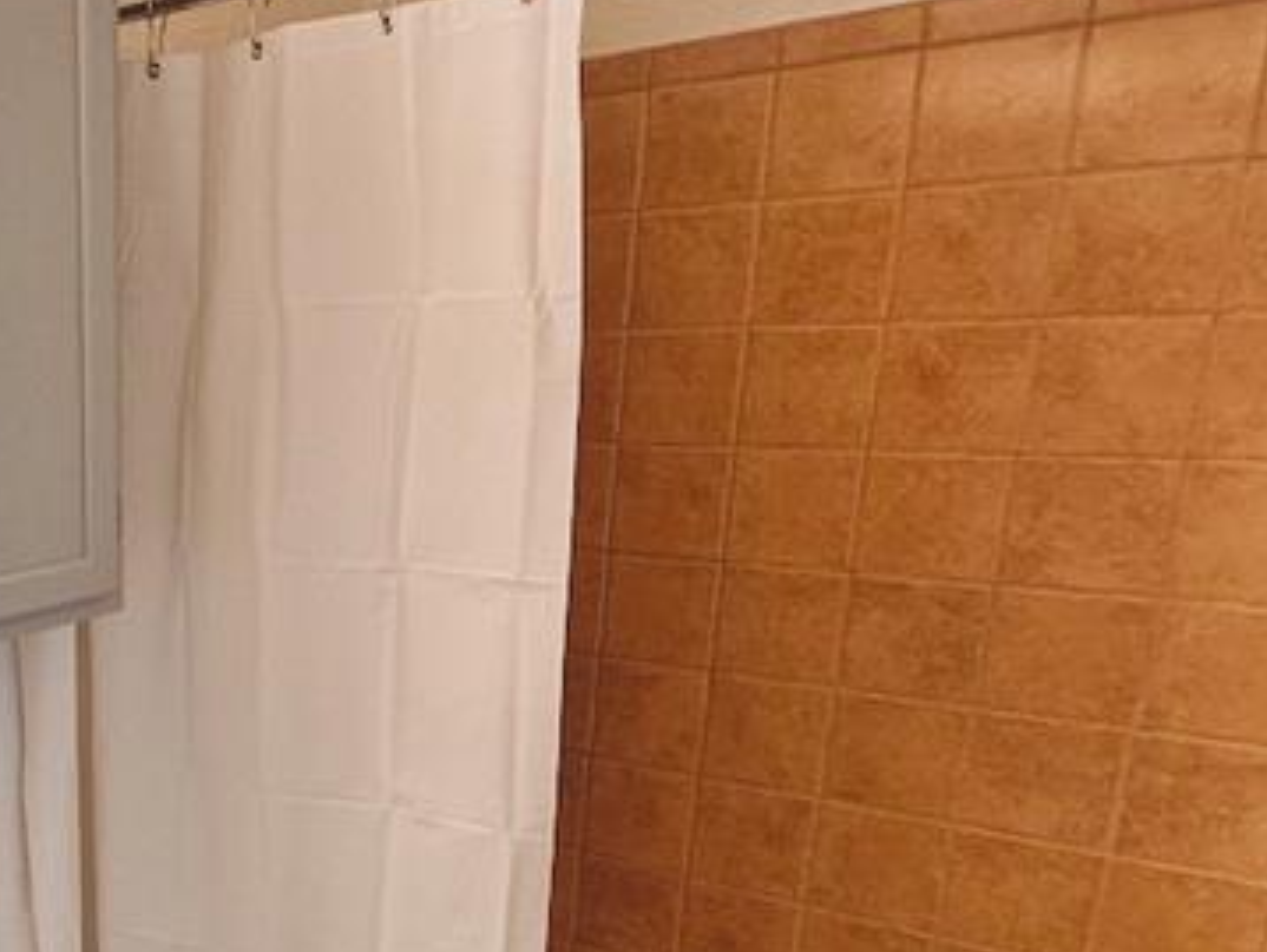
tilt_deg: -16.5
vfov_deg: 35.0
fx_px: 1465
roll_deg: +3.2
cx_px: -113
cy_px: 743
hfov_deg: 38.9
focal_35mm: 40
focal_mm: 2.22
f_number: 2.2
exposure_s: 1/120
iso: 160
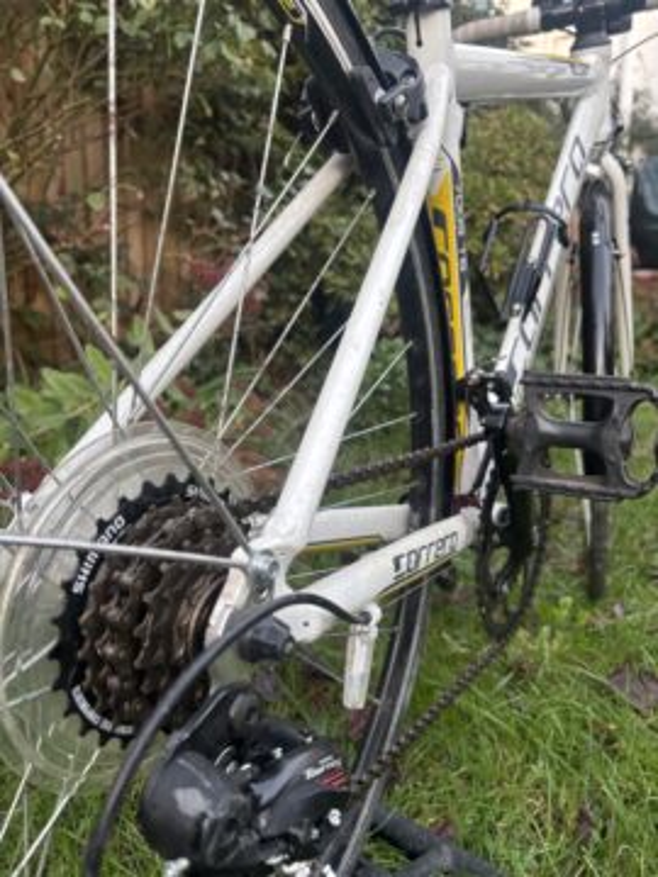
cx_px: 329
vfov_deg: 67.3
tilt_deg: -9.3
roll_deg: -2.6
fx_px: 659
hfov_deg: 53.1
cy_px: 438
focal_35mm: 26
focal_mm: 5.96
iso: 200
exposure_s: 1/60
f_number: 1.6
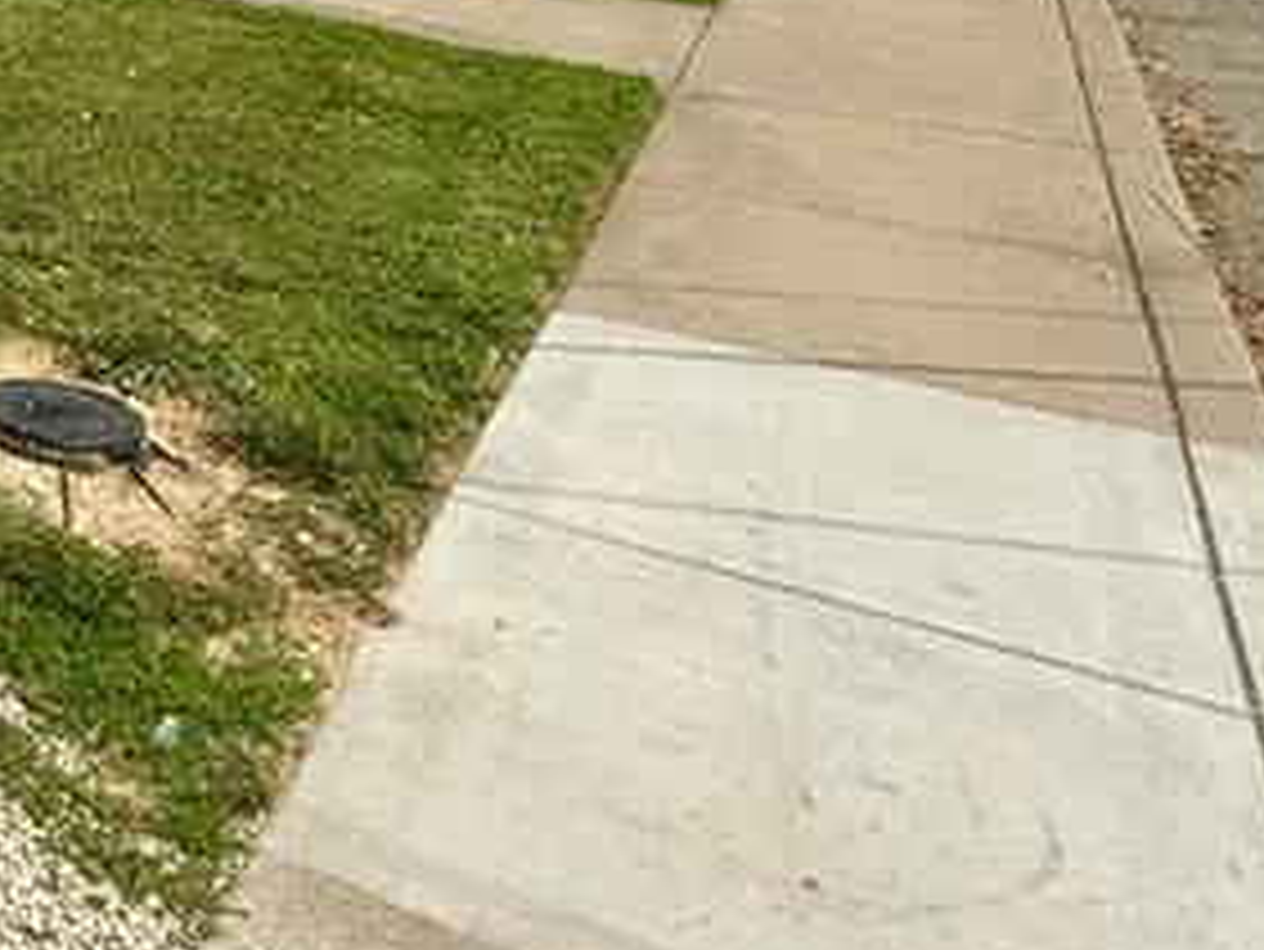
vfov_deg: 22.9
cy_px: -500
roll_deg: +1.1
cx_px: -621
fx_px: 1863
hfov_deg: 26.9
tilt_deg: +7.5
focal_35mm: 51
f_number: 2.2
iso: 50
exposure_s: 1/2237
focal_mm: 2.22
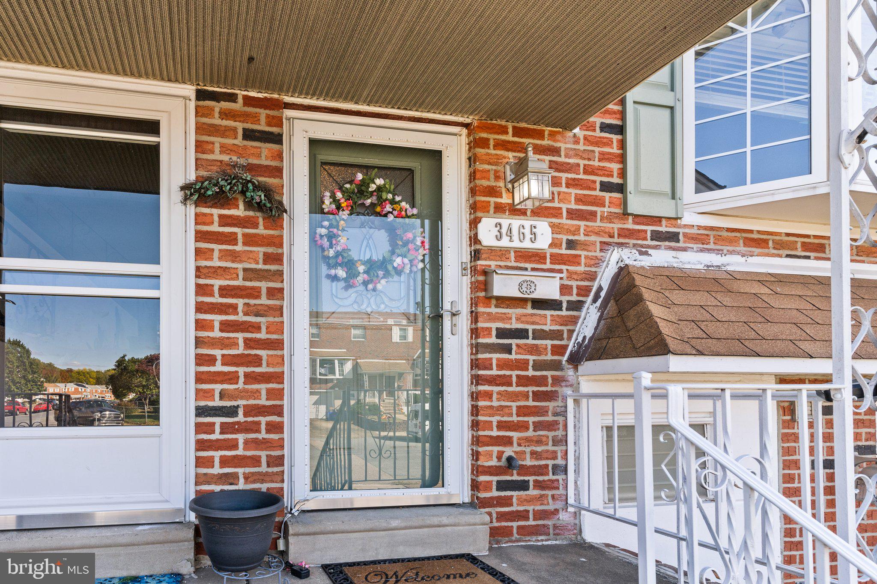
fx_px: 414
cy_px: 292
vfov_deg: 70.4
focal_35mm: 17
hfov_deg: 93.3
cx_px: 438
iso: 500
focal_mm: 17
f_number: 10
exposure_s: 1/200
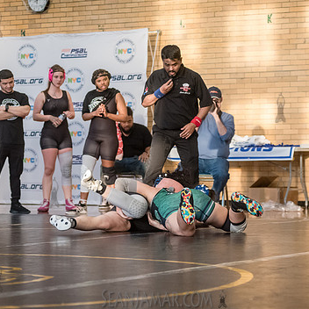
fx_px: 1323
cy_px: 177
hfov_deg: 13.3
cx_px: 169
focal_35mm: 131
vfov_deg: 13.3
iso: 5000
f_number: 3.5
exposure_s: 1/400
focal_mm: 80
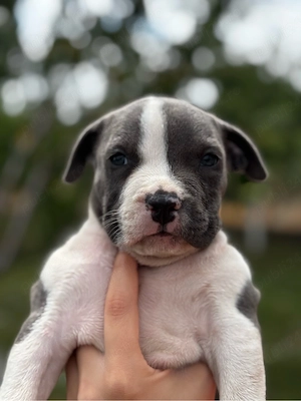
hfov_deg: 28.0
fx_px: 603
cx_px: 150
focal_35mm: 52
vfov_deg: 36.8
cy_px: 200
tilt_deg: -3.8
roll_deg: +1.4
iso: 32
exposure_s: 1/1876
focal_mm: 5.96
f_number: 1.6
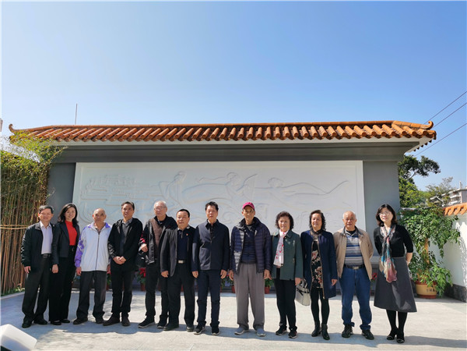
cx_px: 234
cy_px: 176
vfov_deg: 51.4
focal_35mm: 27
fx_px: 364
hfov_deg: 65.3
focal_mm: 5.56
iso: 50
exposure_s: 1/3906
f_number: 1.6
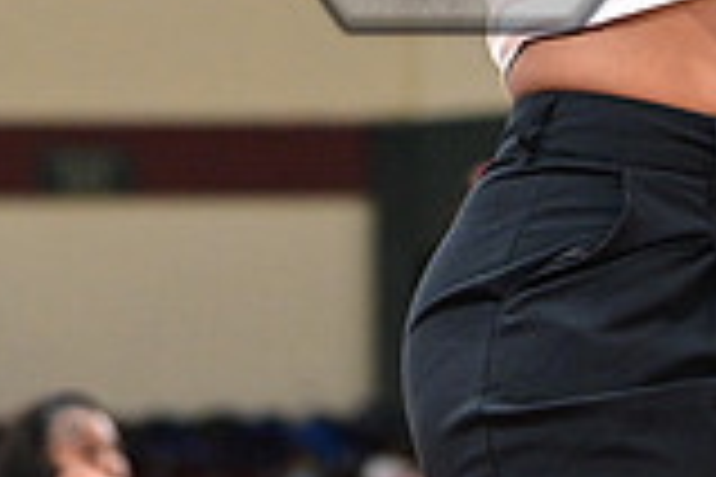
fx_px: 5091
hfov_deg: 8.0
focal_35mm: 256
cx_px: 621
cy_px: -162
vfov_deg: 5.3
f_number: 3.2
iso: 6400
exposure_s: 1/1000
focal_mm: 70
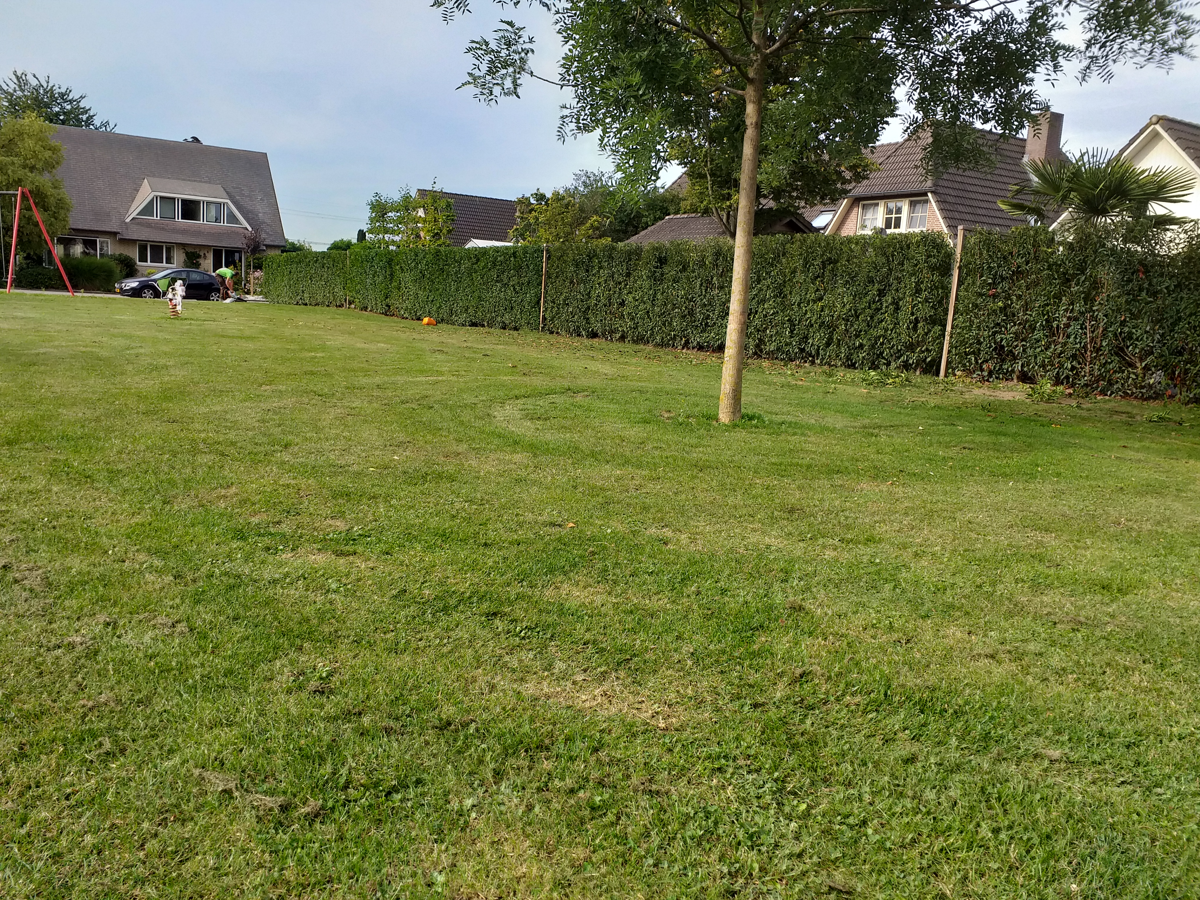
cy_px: 450
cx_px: 600
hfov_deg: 67.3
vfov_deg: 53.1
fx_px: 901
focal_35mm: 26
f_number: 1.9
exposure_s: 1/883
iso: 40
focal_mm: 3.6
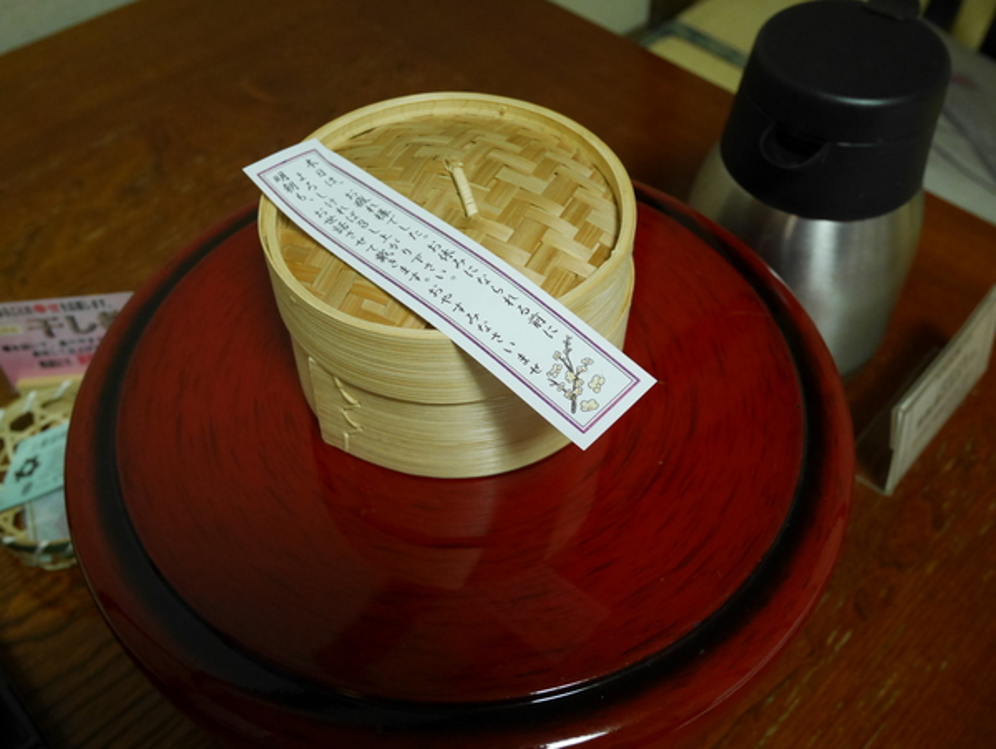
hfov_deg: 53.9
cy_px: 374
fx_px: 979
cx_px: 498
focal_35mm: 34
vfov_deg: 41.8
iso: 2000
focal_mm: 17
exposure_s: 1/60
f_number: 4
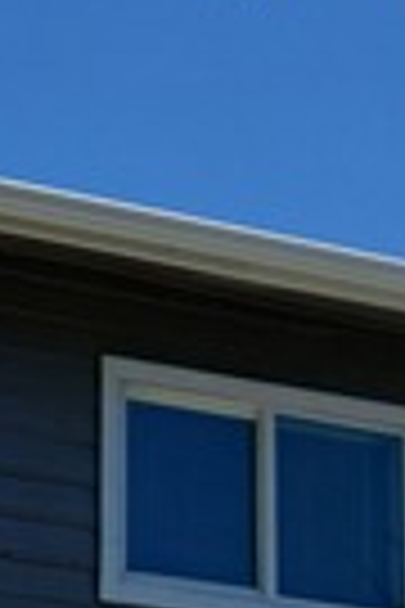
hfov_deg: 9.3
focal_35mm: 128
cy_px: 883
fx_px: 2160
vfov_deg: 15.0
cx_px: -630
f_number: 1.8
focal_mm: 3.98
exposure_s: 1/910
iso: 20
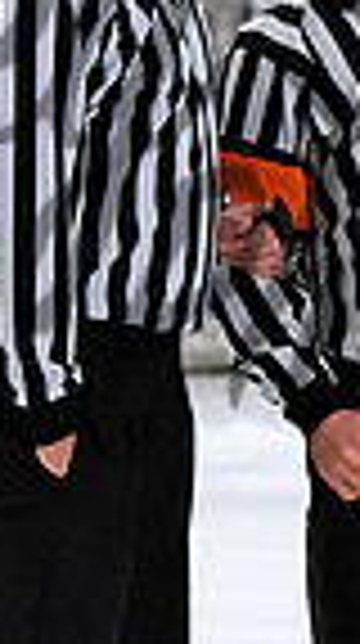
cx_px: 390
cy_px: 58
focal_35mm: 1155
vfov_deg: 1.9
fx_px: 19682
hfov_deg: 1.0
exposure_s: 1/800
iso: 2000
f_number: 3.5
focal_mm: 130
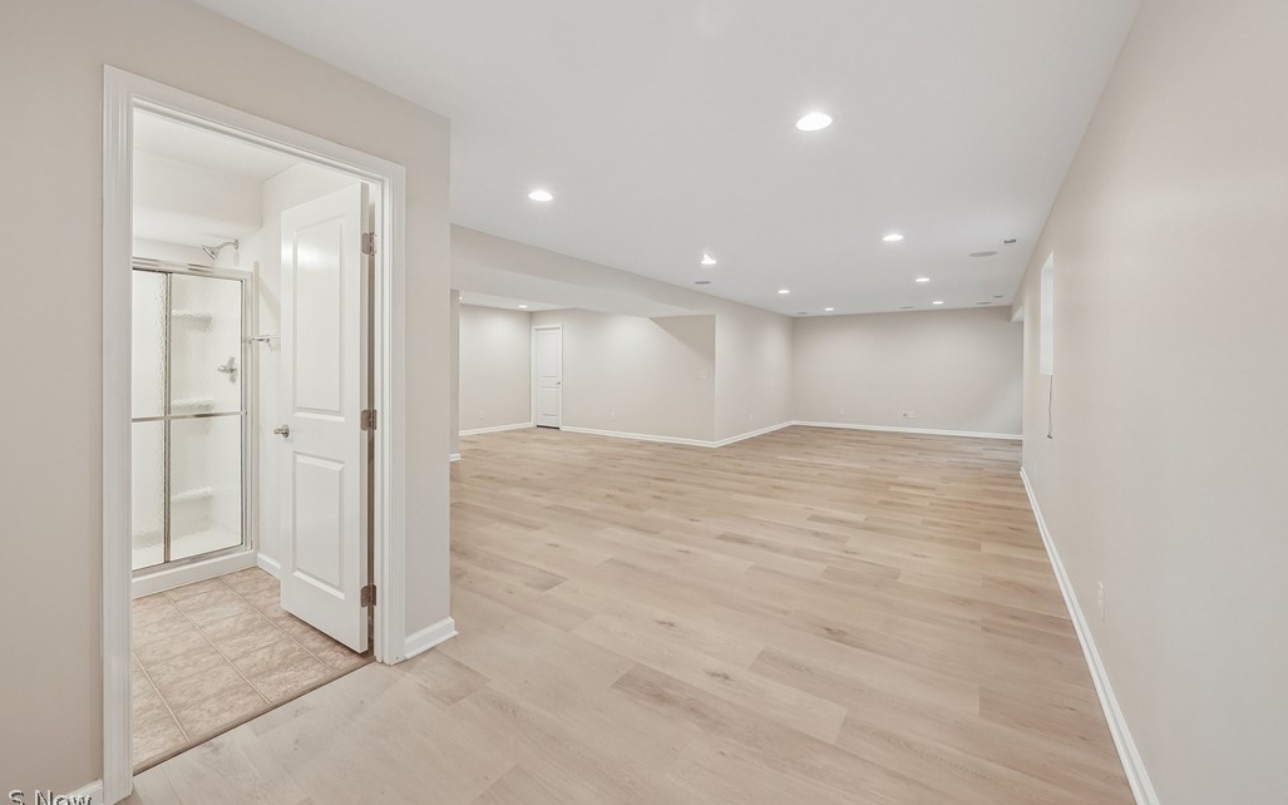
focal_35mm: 14
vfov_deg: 78.5
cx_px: 645
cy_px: 367
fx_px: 491
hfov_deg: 105.3
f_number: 8
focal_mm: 13
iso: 400
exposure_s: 1/6
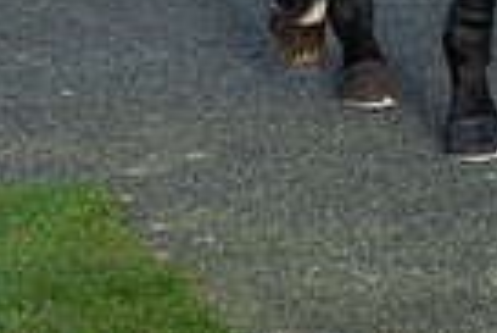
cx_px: 760
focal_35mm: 366
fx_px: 5058
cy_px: -370
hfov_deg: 5.6
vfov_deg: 3.7
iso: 1000
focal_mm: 86
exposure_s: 1/1000
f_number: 6.3
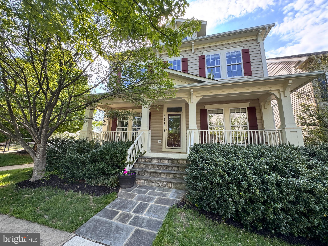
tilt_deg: +9.7
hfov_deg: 102.1
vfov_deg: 85.7
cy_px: 123
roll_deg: -1.6
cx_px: 164
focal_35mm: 14
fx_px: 133
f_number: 2.2
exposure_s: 1/224
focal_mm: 2.22
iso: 40
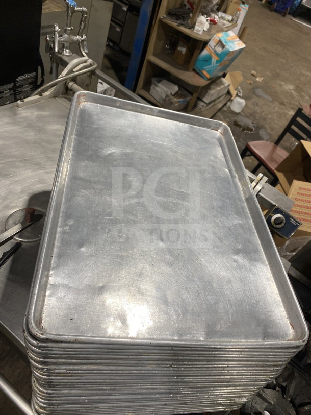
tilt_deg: -41.1
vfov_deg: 67.3
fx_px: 311
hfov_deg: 53.1
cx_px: 156
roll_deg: -28.4
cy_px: 208
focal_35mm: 26
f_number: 1.8
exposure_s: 1/121
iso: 80
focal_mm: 4.25
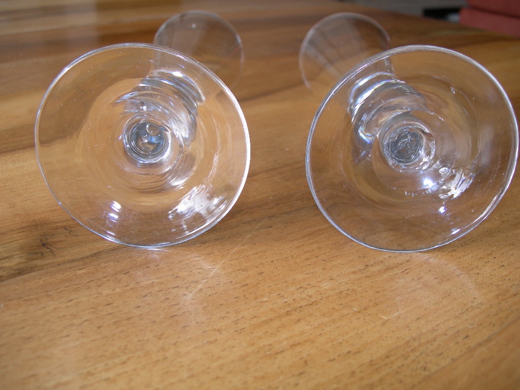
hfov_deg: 49.0
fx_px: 571
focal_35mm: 38
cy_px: 195
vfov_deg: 37.7
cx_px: 260
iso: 50
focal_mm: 7.8
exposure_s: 1/30
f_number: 2.8
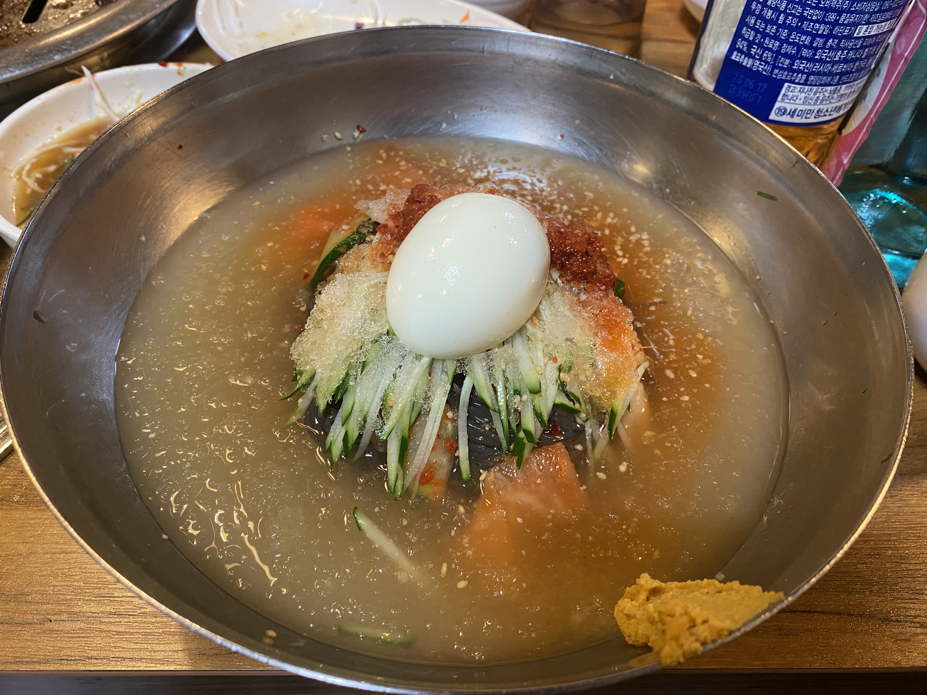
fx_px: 696
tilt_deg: -50.3
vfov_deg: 53.1
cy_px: 348
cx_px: 464
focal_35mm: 26
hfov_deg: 67.3
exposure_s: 1/60
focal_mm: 4.25
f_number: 1.8
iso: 200
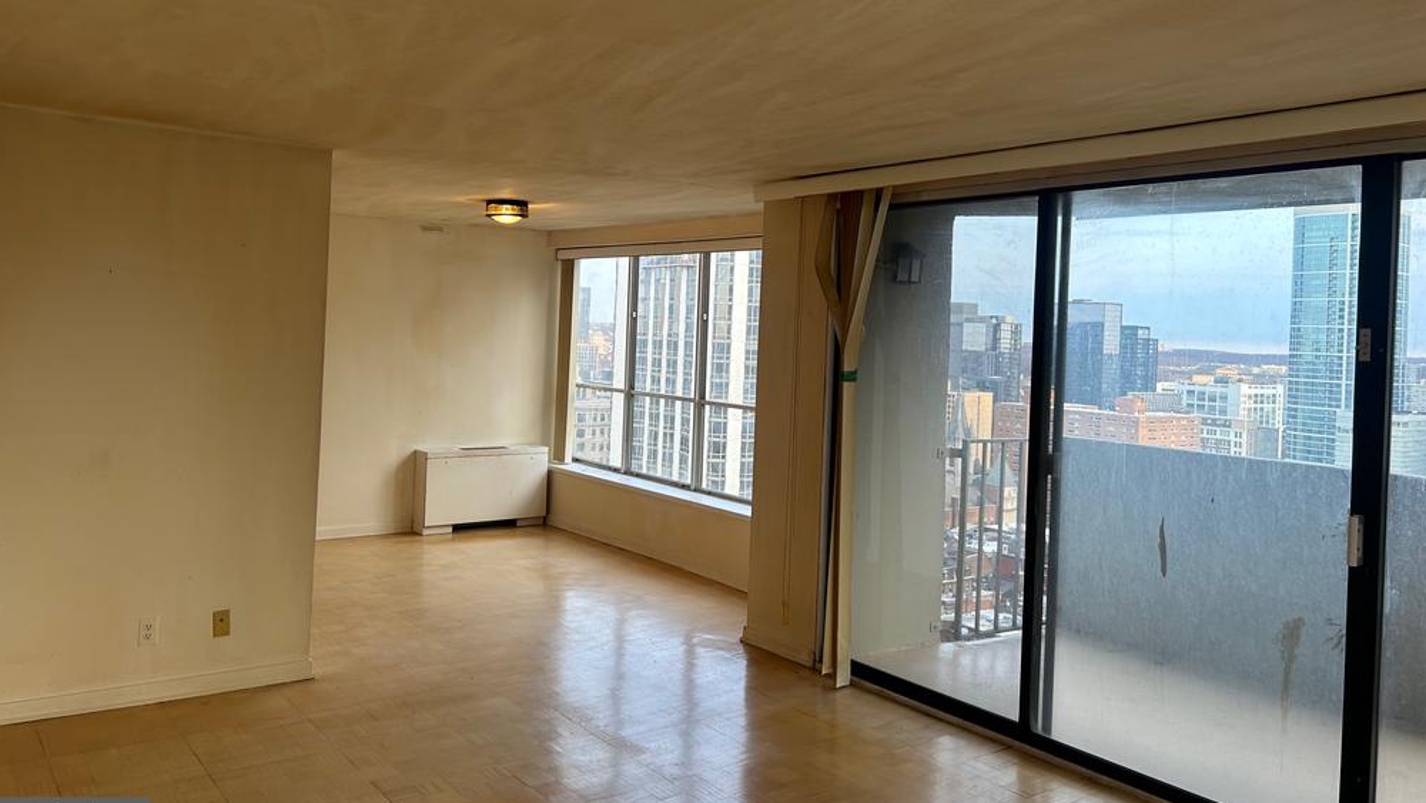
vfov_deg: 40.0
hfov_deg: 66.1
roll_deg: -2.1
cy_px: 308
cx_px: 702
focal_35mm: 29
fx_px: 1097
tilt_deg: -0.3
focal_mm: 5.7
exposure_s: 1/131
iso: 40
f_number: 1.5
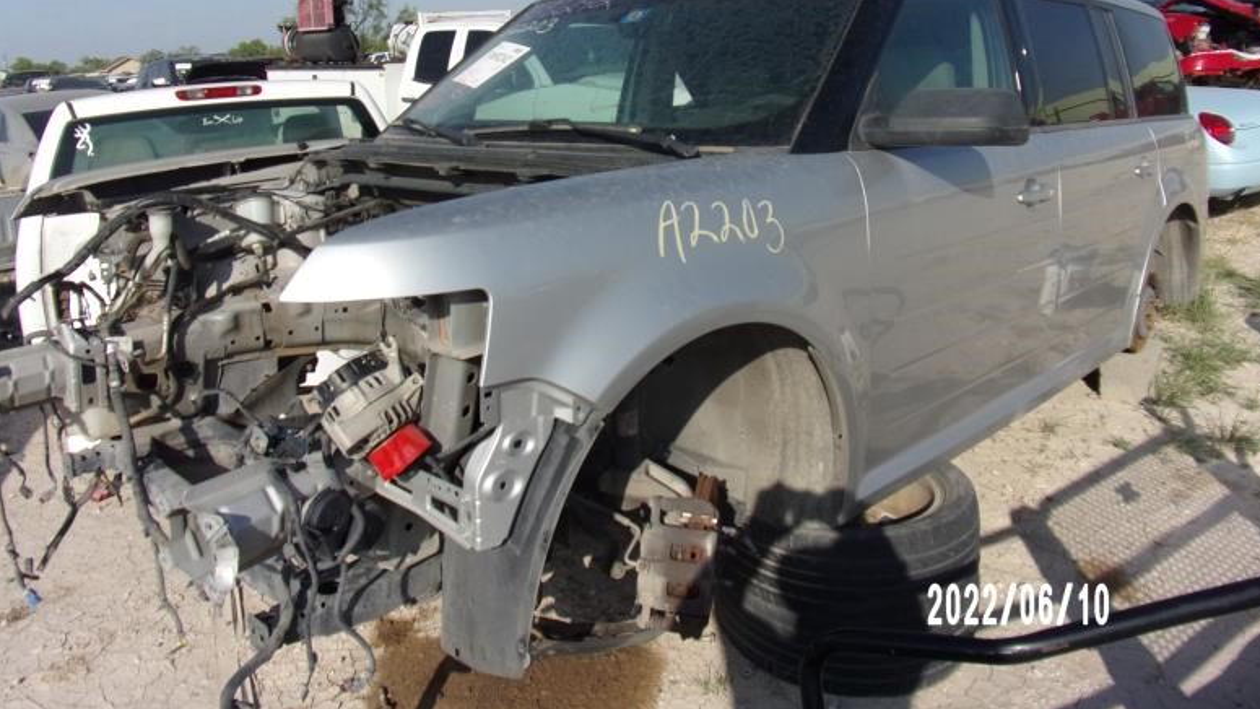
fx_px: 902
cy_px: 224
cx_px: 647
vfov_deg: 42.2
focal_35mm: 27
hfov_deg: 69.8
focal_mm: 4.3
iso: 80
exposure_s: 1/150
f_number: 10.8
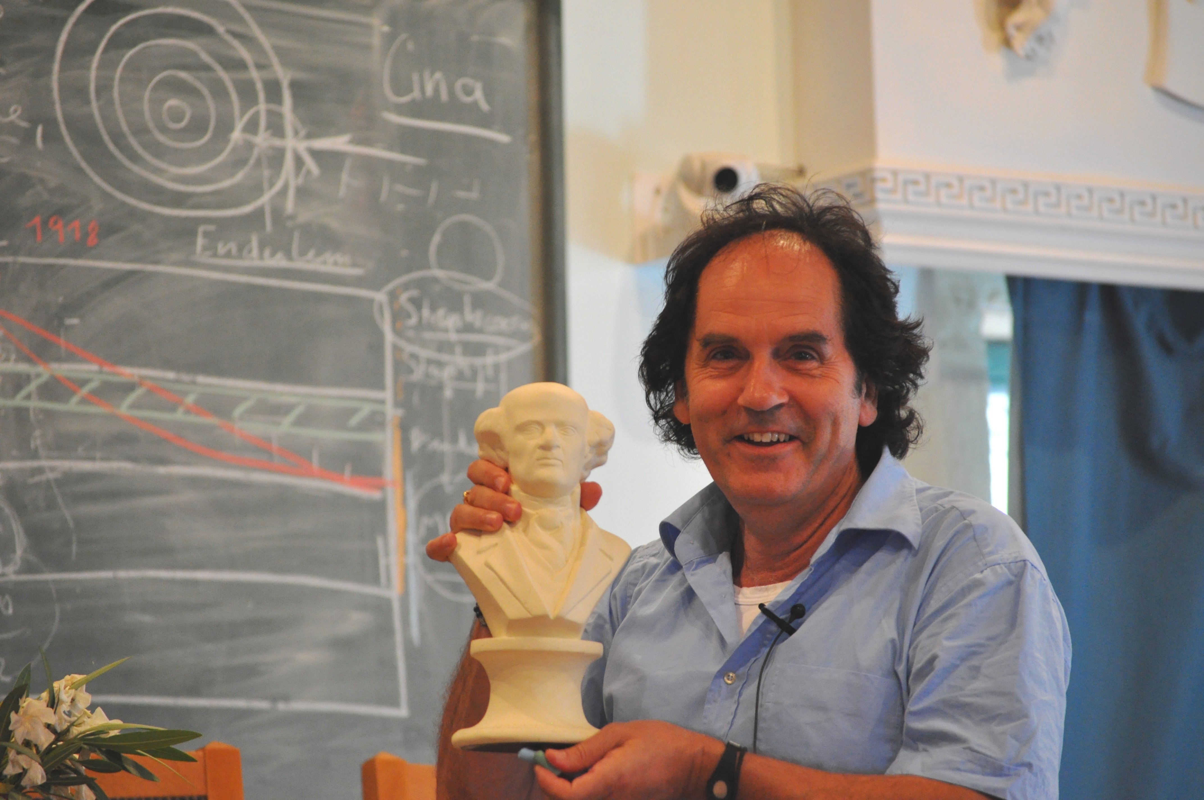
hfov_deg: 13.1
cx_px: 602
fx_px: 5261
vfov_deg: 8.7
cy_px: 400
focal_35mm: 158
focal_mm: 105
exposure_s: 1/60
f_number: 4.5
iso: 1600
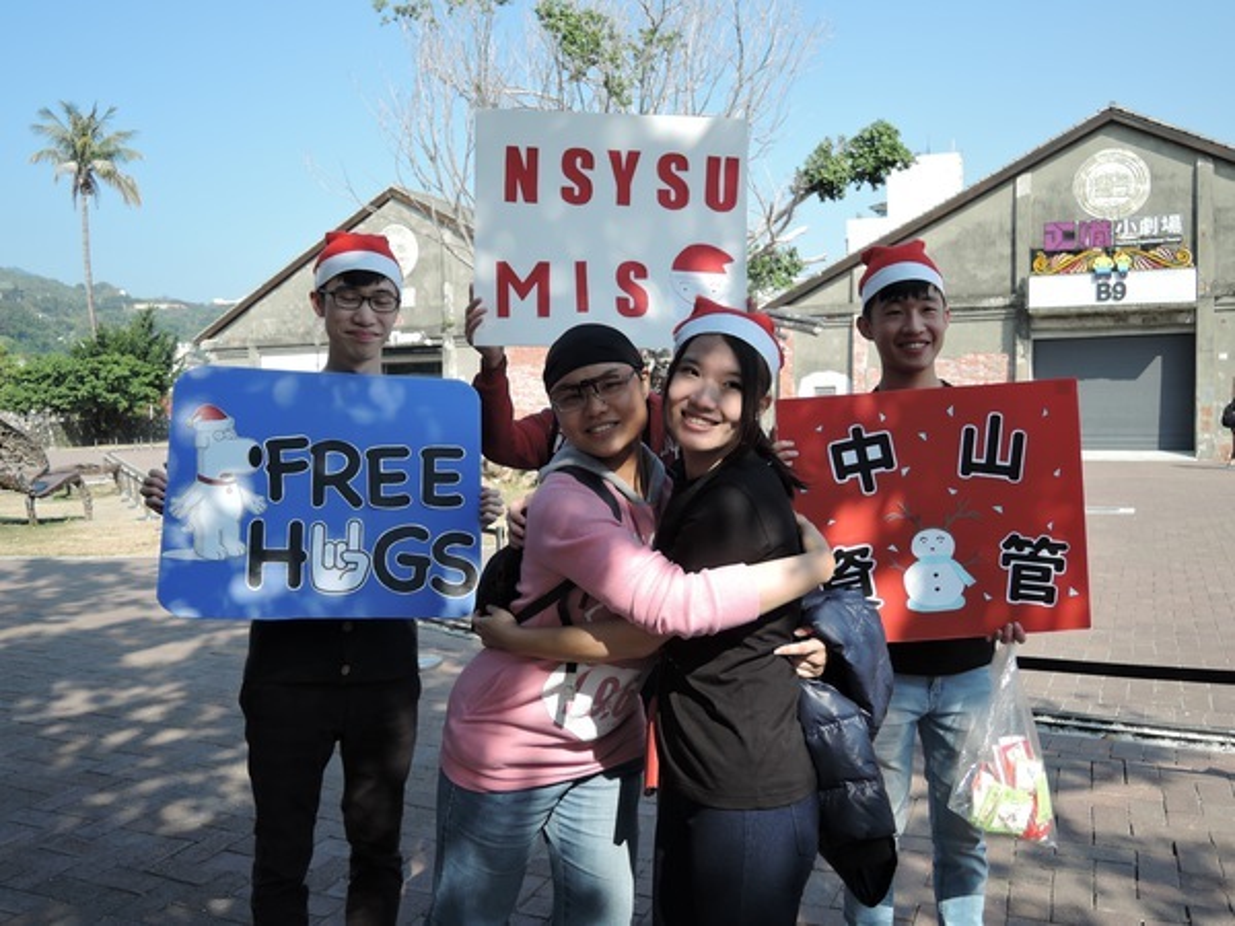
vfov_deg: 45.4
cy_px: 463
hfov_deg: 58.4
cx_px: 618
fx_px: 1106
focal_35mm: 31
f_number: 2.2
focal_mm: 6.6
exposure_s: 1/1000
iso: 80
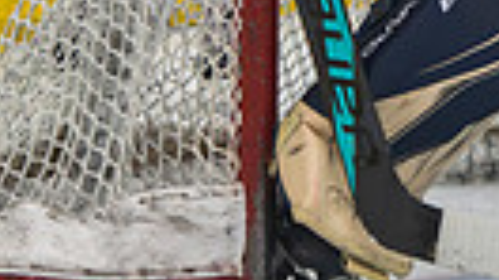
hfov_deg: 3.0
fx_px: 9466
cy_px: -301
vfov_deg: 1.7
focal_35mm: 716
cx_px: 597
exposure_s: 1/640
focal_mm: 120
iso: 2000
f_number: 3.2
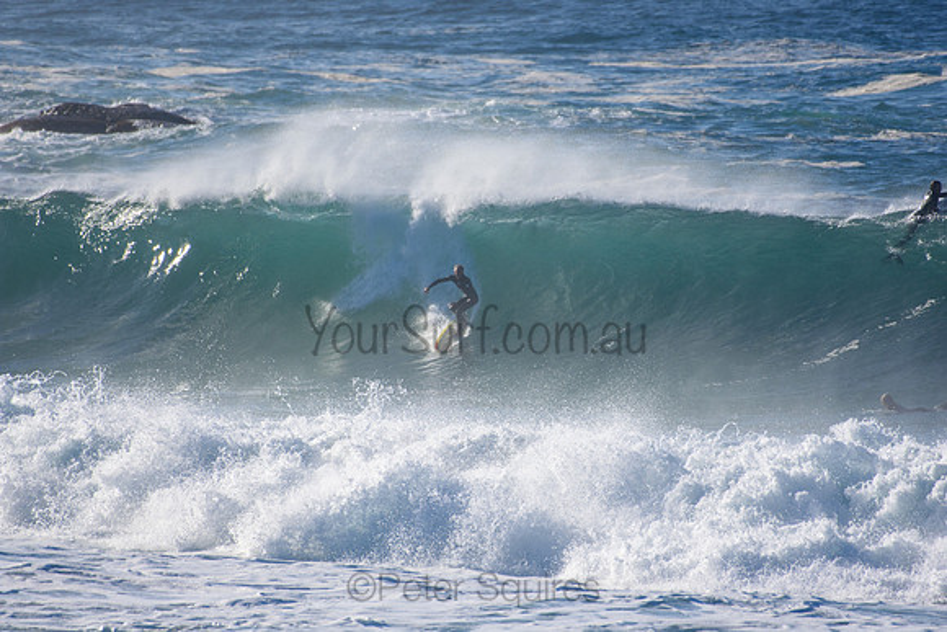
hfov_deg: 2.7
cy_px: 316
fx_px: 19733
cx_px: 474
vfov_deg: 1.8
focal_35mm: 750
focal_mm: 500
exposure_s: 1/2000
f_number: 5.6
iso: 250
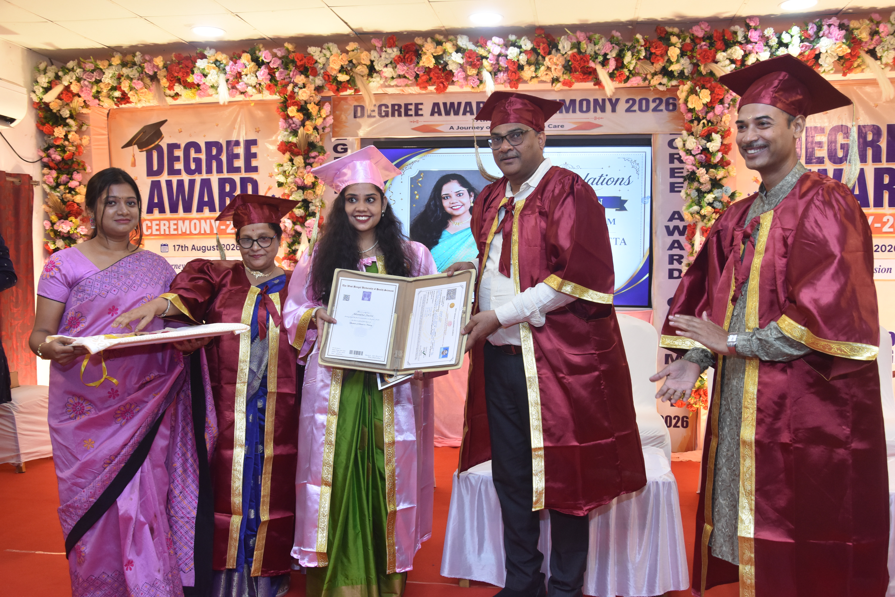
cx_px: 448
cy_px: 298
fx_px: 820
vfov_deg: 40.0
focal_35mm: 33
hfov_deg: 57.2
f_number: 5.6
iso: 1250
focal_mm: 22
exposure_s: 1/160
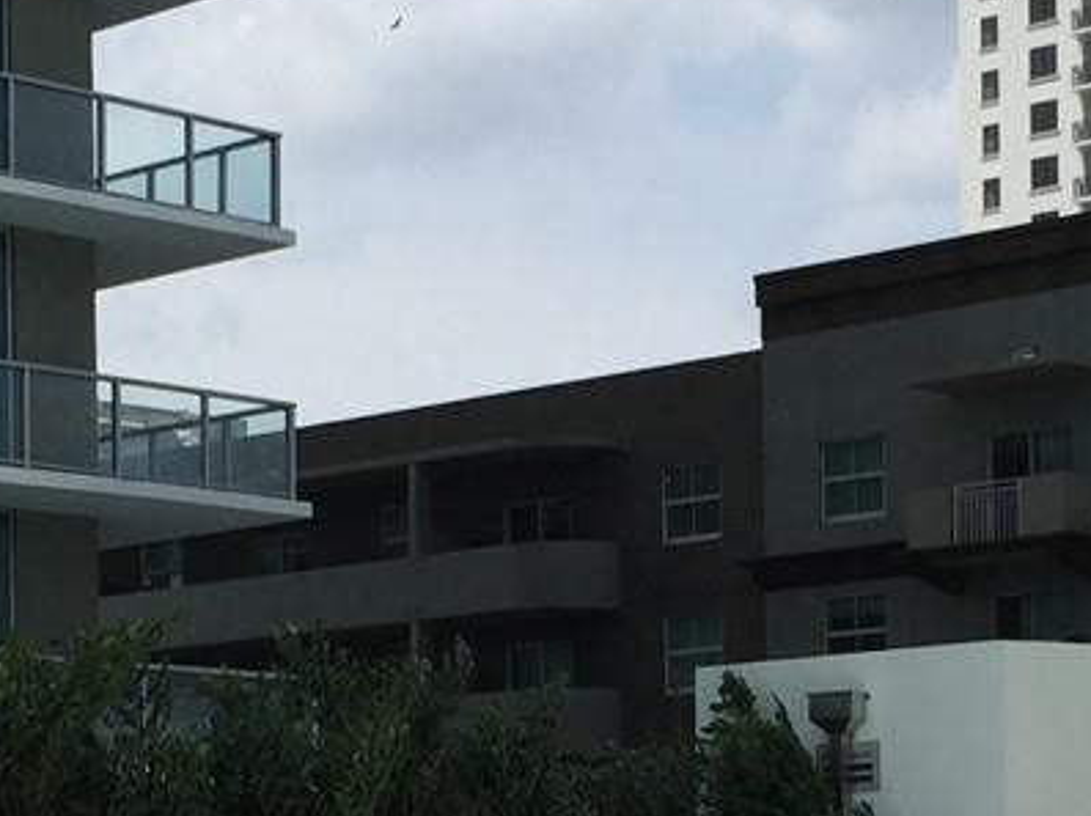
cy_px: 904
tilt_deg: +1.0
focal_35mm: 117
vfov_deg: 12.4
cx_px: 547
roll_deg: +0.5
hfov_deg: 16.8
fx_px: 3684
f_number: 2.2
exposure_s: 1/3597
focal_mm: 4.15
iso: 32
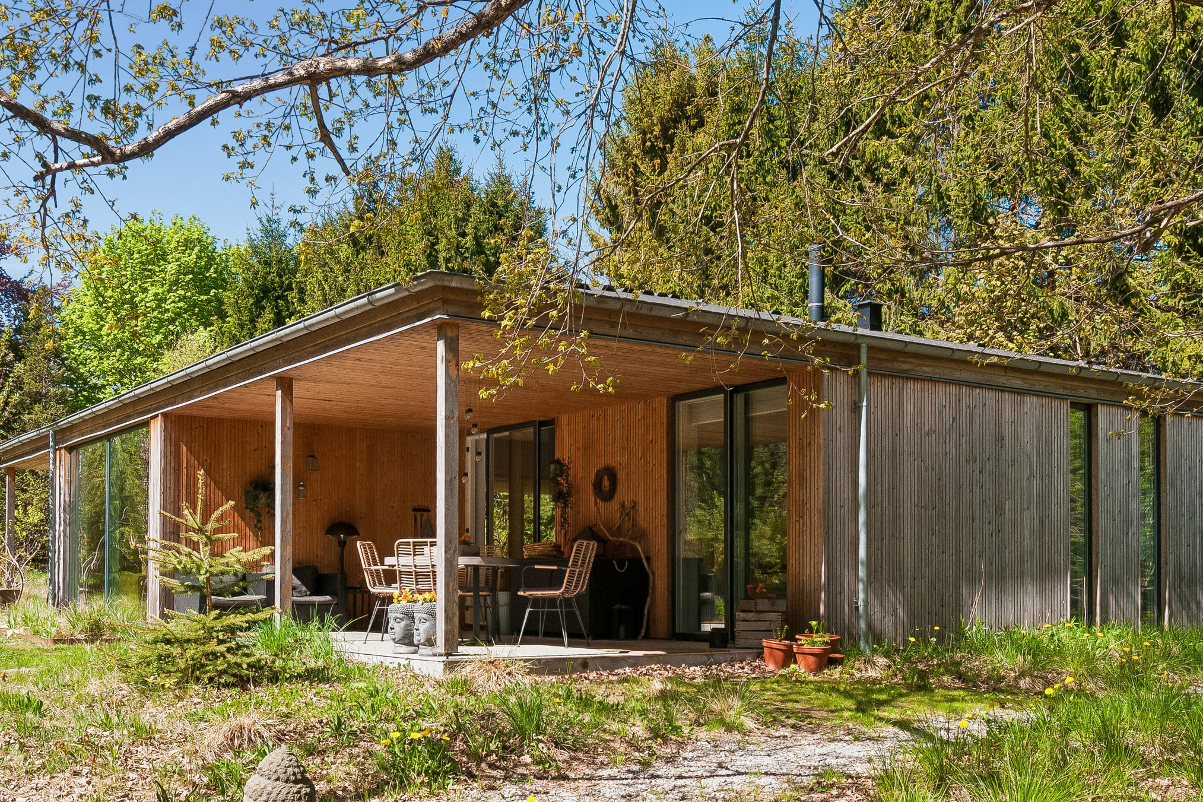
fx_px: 1261
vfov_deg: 34.8
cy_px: 563
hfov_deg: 51.0
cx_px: 564
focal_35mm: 38
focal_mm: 17
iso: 200
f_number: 10
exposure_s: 1/200
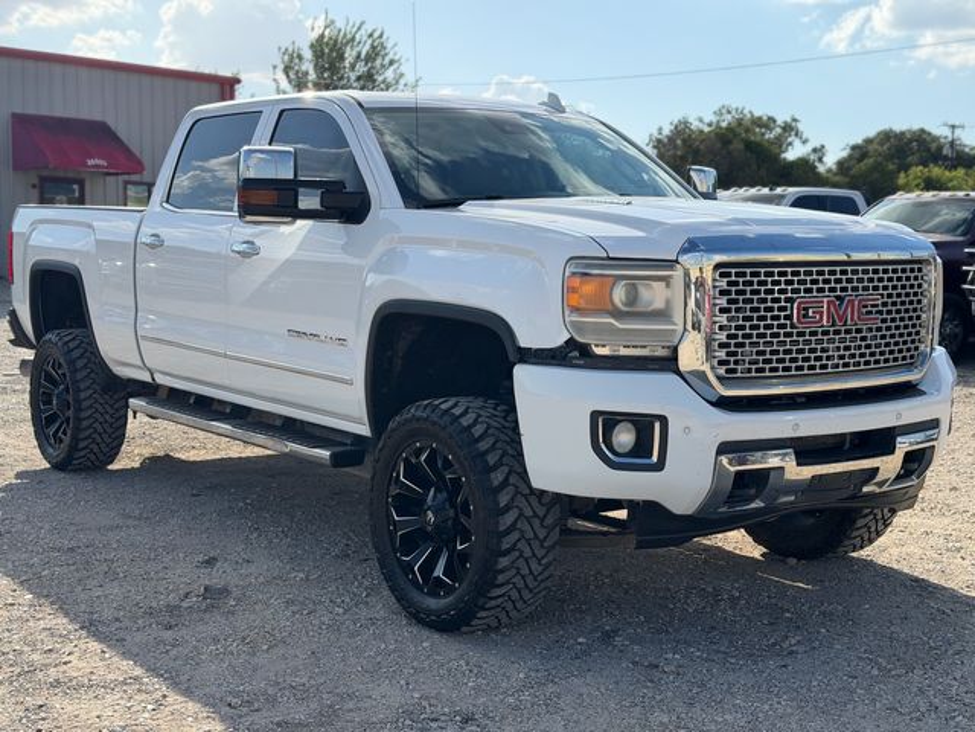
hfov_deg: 39.7
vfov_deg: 30.3
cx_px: 488
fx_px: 1352
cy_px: 366
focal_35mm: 48
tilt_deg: -3.9
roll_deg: -0.6
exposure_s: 1/6024
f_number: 1.78
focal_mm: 6.76
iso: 100
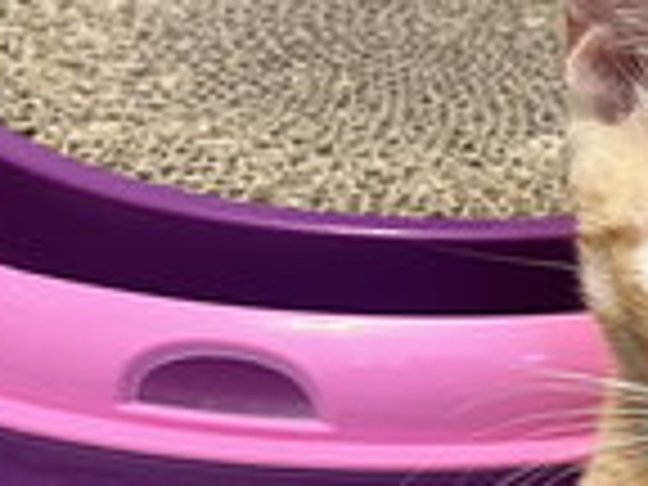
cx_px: 986
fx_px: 1685
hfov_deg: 19.0
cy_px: 430
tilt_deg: -35.3
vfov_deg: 16.2
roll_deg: -6.1
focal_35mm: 90
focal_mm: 5.7
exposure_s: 1/60
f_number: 1.5
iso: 320
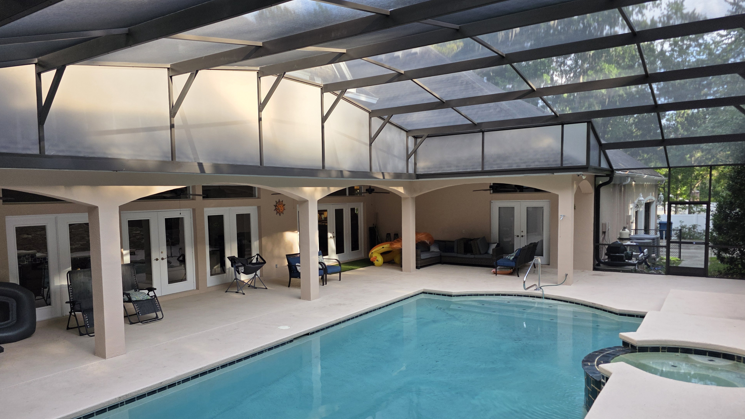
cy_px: 233
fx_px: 514
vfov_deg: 44.3
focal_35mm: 26
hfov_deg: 71.9
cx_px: 370
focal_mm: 6.3
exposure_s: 1/359
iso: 64
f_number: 1.7
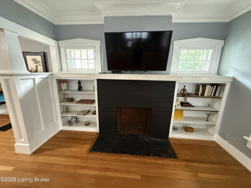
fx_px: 101
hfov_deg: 102.1
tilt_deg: -12.2
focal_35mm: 14
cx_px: 126
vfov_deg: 85.7
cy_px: 94
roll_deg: -1.6
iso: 1000
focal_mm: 2.22
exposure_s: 1/40
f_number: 2.2
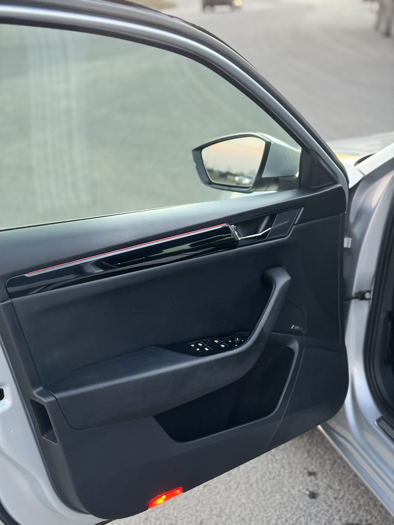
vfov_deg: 39.7
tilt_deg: -18.1
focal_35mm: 48
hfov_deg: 30.3
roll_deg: -0.4
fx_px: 728
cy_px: 262
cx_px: 197
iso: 500
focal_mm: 6.76
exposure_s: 1/40
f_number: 1.78
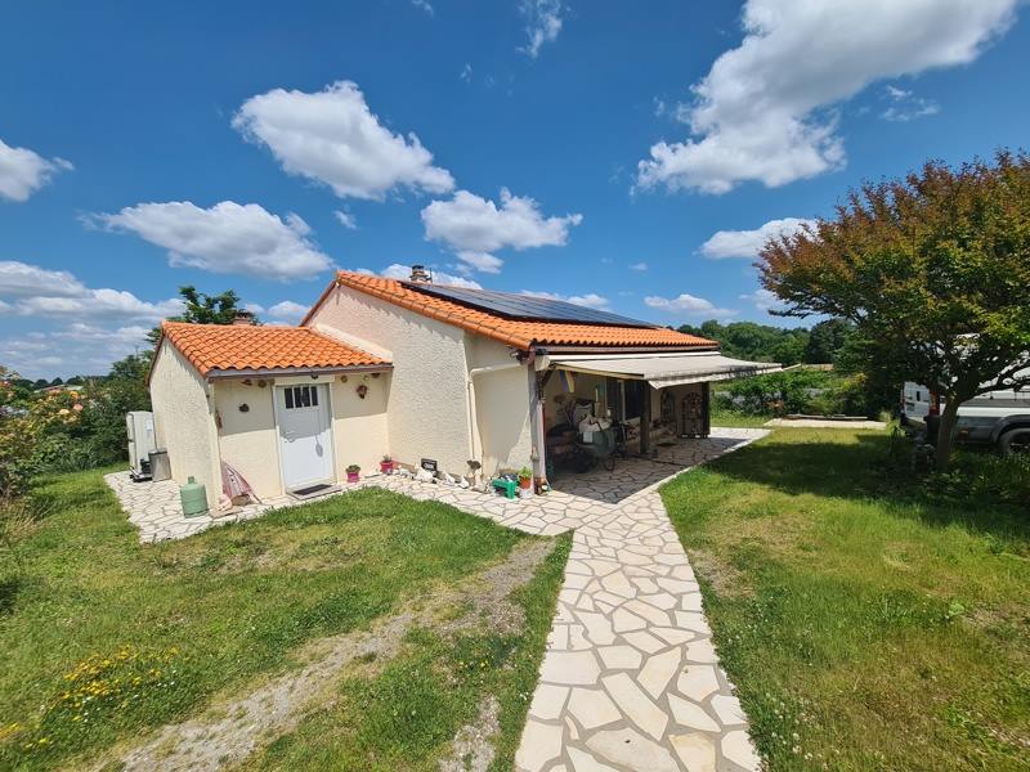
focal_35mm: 13
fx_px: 387
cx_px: 515
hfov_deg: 106.2
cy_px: 386
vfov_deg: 89.9
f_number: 2.2
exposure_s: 1/2856
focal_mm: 2.2
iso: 50
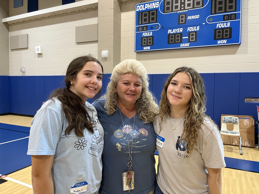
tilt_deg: -2.9
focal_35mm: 26
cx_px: 130
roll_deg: -0.8
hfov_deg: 67.3
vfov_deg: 53.1
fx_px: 195
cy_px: 97
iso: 80
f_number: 1.6
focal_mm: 5.1
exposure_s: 1/60
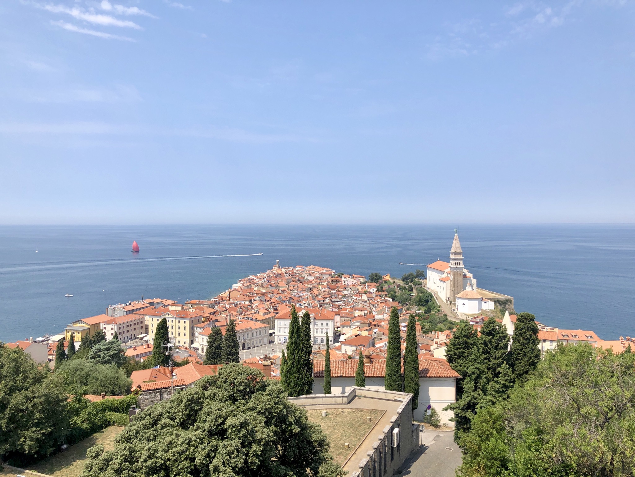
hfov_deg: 63.4
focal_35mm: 28
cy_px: 238
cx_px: 318
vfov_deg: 49.7
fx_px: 514
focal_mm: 4
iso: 20
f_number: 1.8
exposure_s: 1/2667
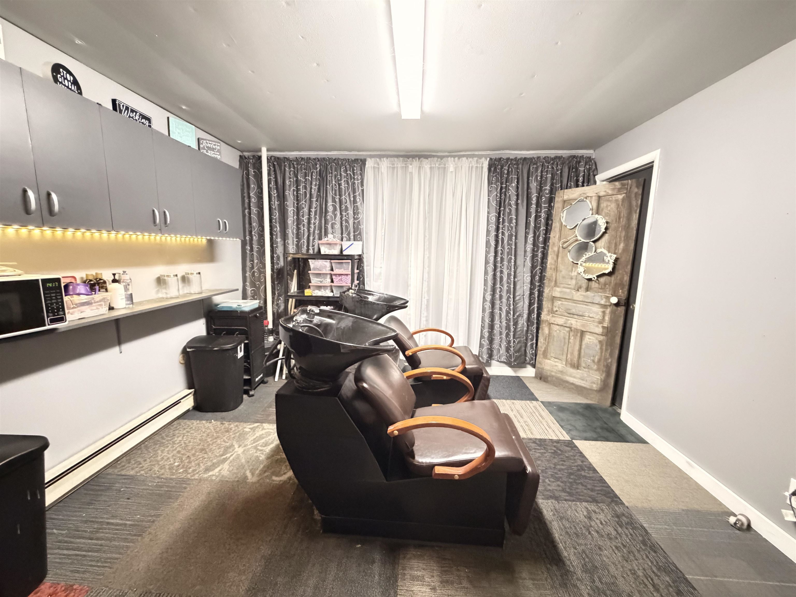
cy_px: 298
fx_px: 322
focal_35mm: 14
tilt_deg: -7.9
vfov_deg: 85.7
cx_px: 398
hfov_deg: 102.1
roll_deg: -0.4
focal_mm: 2.22
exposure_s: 1/30
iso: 2500
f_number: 2.2
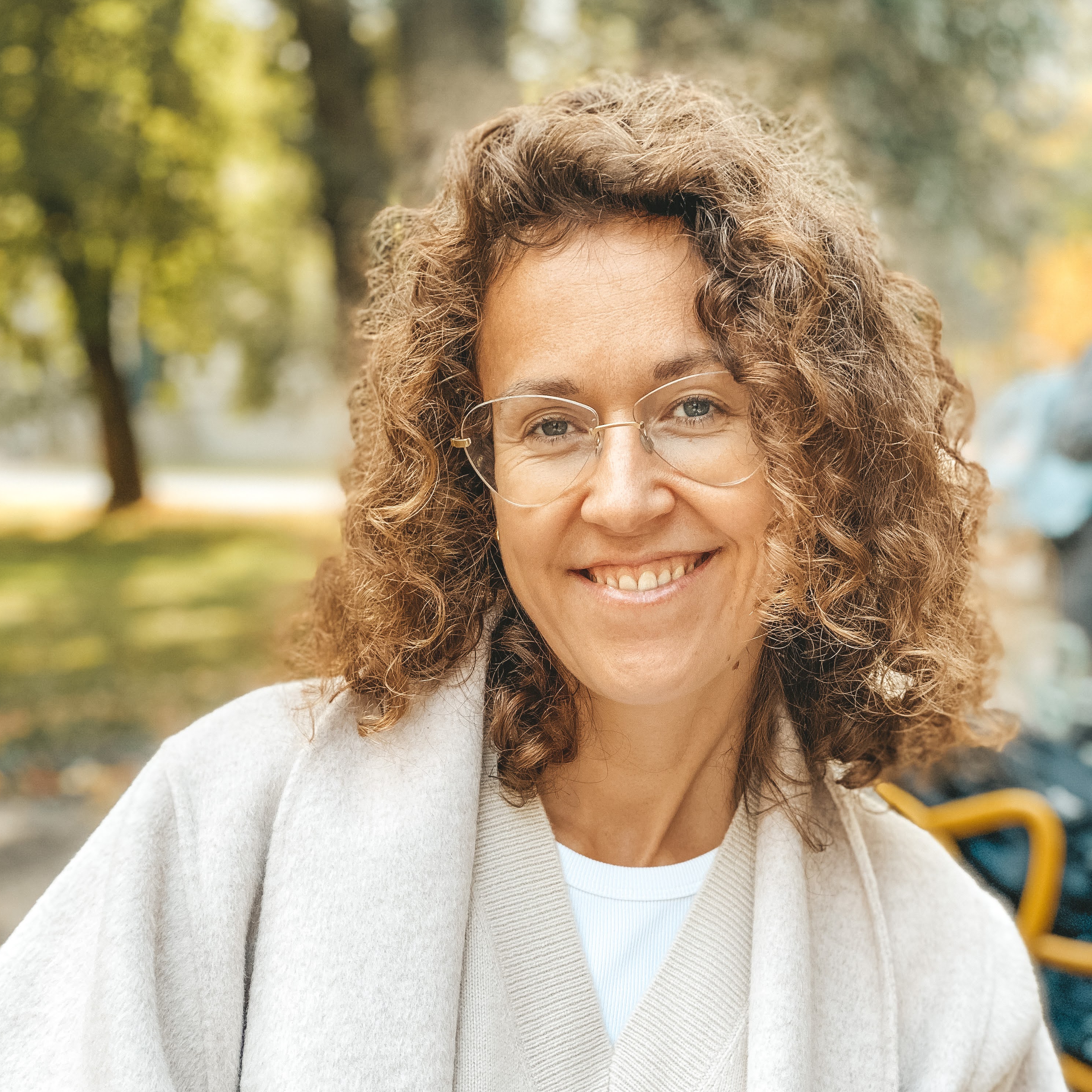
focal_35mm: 62
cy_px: 722
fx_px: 2213
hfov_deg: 27.7
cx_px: 541
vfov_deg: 27.6
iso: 50
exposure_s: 1/120
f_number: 2
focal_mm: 6
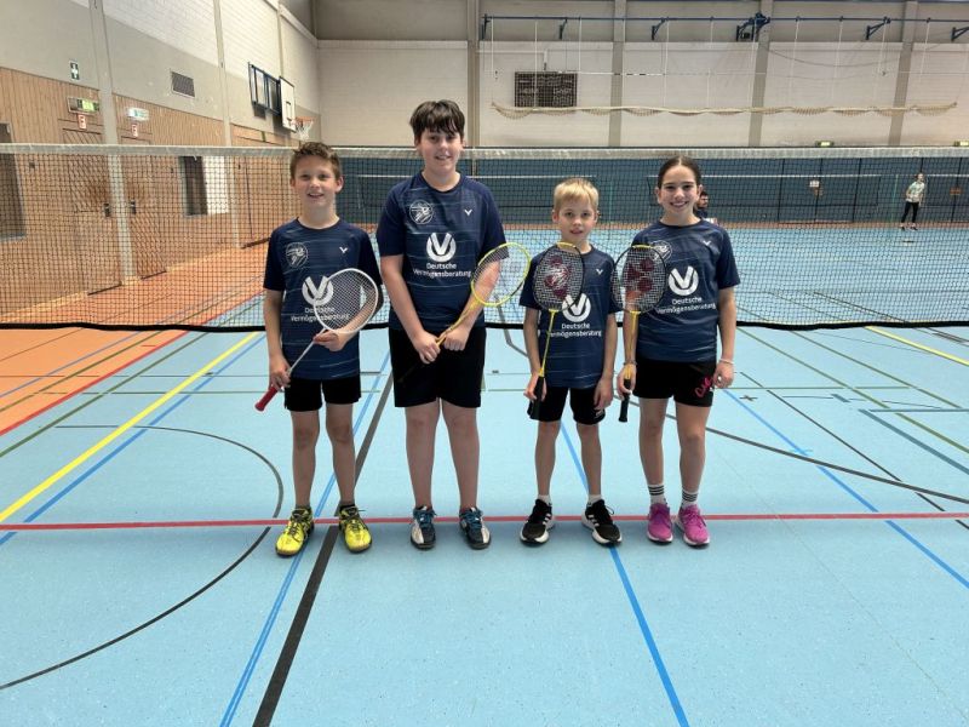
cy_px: 364
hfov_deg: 67.3
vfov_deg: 53.1
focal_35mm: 26
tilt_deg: -13.7
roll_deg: +0.3
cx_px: 484
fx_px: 728
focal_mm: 5.7
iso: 50
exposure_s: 1/100
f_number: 1.5
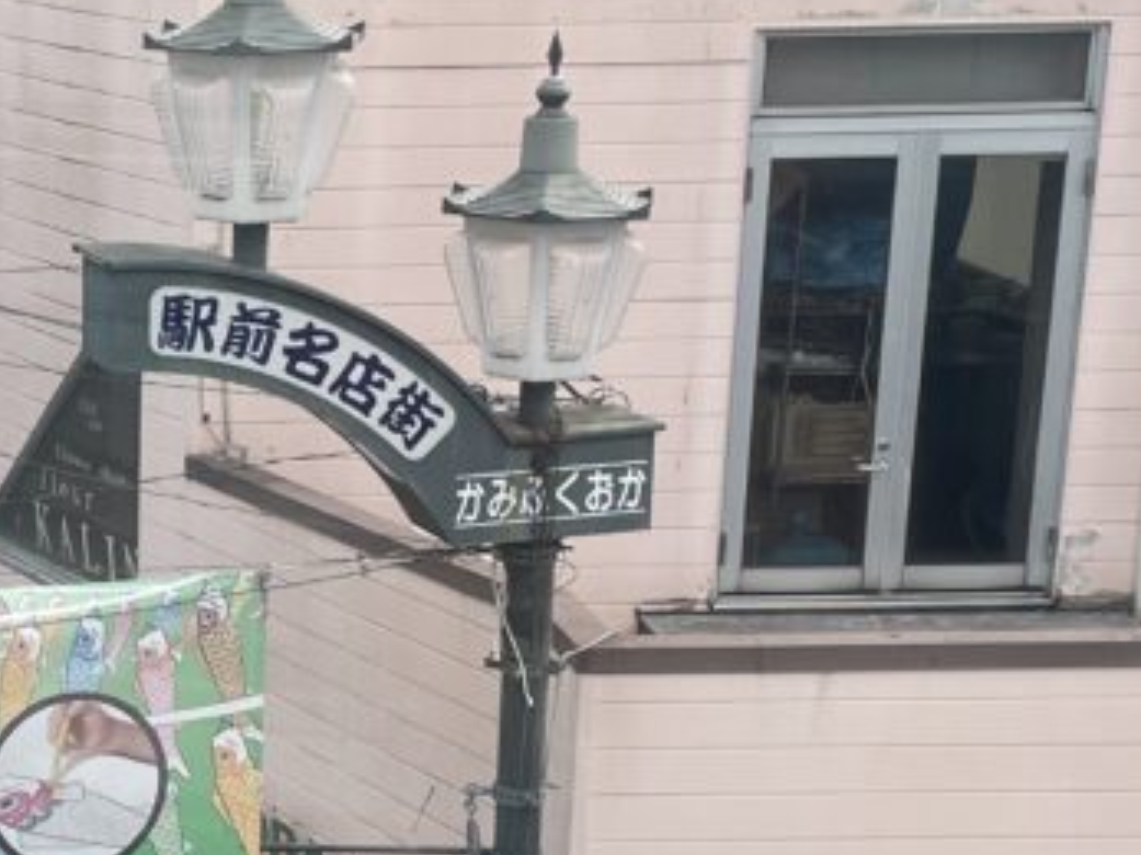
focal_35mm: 96
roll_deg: +1.6
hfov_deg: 19.4
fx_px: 3163
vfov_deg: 15.3
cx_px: -187
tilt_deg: -15.2
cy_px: 641
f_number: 1.6
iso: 32
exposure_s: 1/2681
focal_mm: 4.2
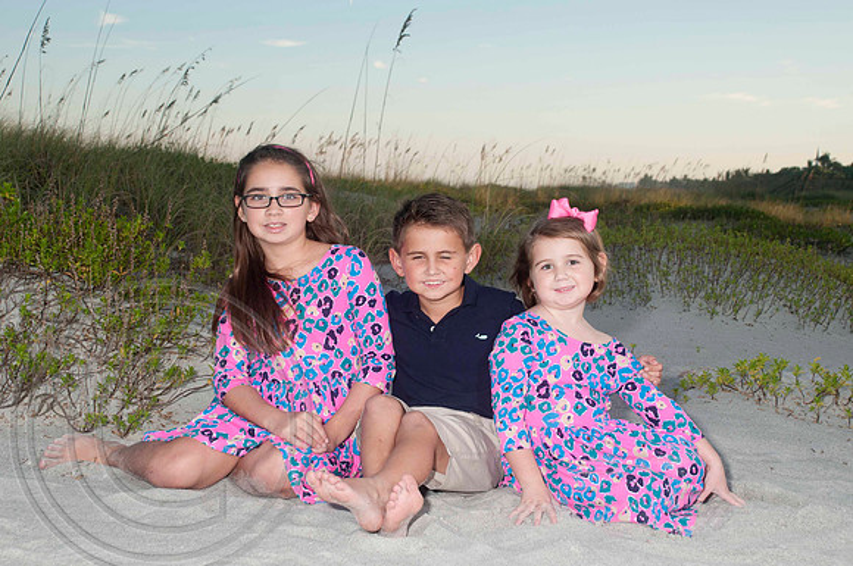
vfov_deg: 22.6
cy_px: 283
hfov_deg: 33.4
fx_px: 1420
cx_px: 426
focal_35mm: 60
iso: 100
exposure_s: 1/160
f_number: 8
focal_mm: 40
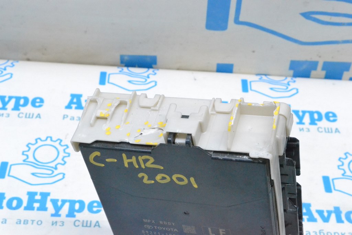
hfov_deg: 30.5
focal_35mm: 66
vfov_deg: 20.6
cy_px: 118
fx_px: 645
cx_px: 176
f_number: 13
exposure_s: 1/100
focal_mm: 44
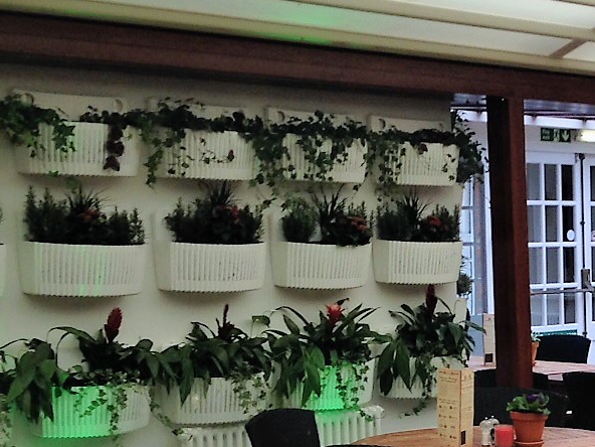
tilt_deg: -5.7
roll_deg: +0.3
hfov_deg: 20.0
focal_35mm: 91
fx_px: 1564
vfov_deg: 16.1
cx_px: 738
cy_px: 358
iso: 64
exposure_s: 1/40
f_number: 2.4
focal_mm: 4.12
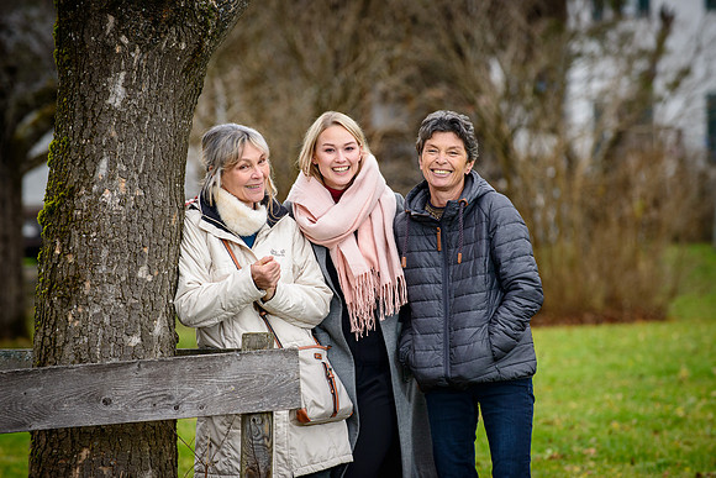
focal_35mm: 208
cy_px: 231
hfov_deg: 9.9
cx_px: 370
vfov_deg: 6.6
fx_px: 4144
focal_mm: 200
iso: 800
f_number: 5
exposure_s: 1/250
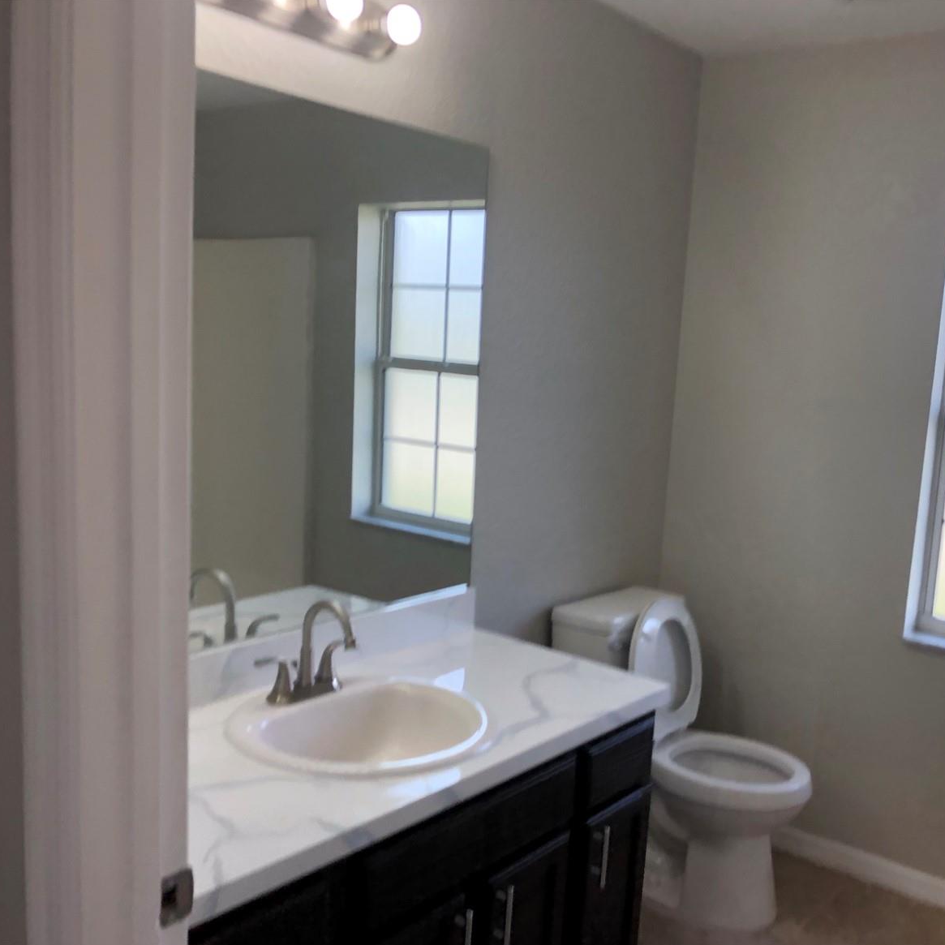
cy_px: 483
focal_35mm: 34
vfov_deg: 48.4
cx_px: 567
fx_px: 1050
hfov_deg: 48.2
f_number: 1.8
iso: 20
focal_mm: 3.99
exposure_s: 1/120
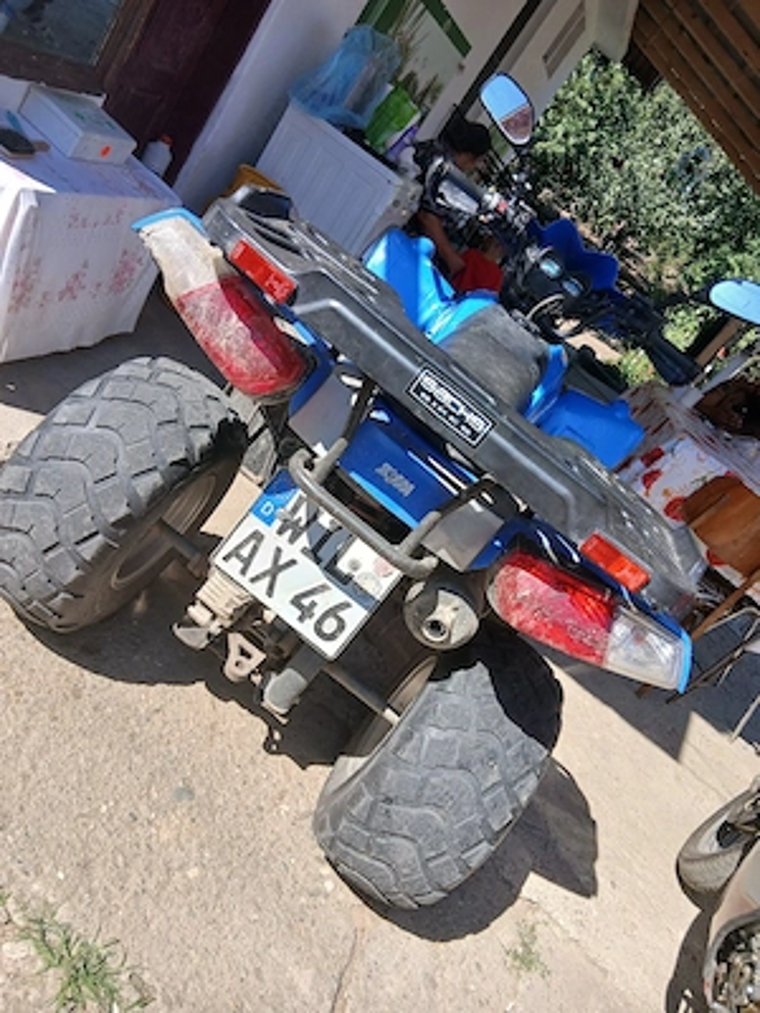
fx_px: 761
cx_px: 380
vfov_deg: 67.3
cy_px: 506
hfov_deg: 53.1
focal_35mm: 26
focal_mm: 3.98
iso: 20
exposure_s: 1/312
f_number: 1.8
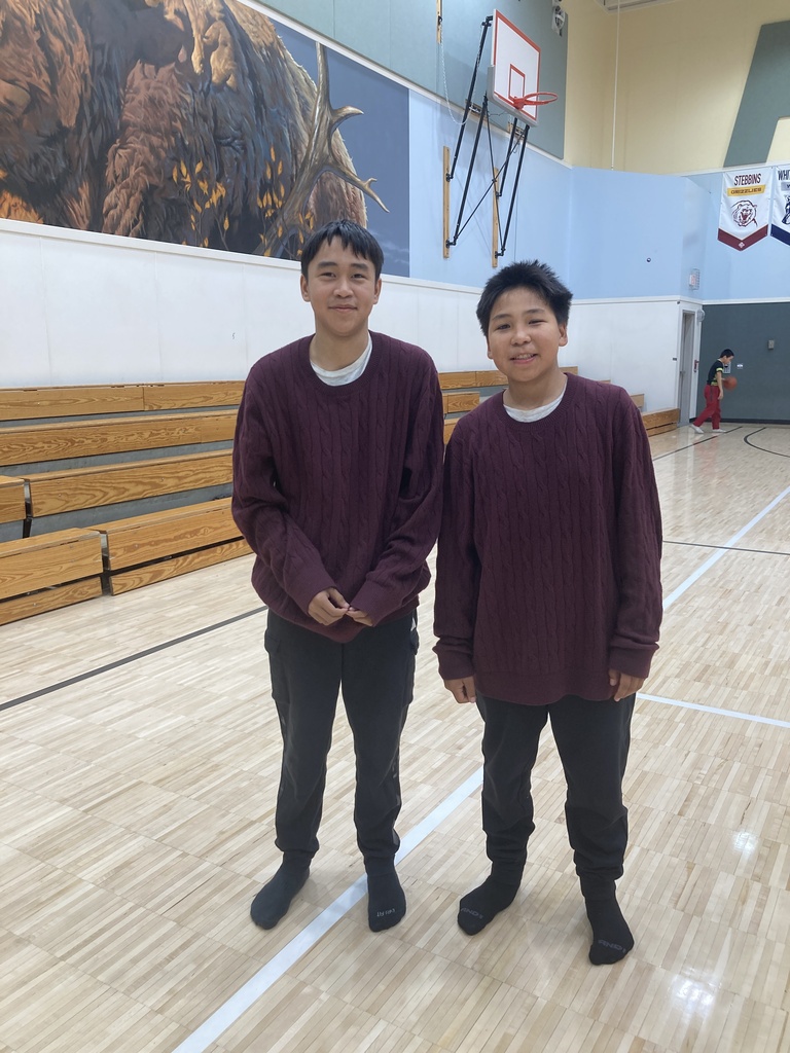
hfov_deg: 49.7
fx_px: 852
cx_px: 395
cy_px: 526
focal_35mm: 28
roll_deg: +0.0
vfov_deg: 63.4
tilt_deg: -10.2
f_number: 1.8
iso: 64
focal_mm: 3.99
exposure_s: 1/120
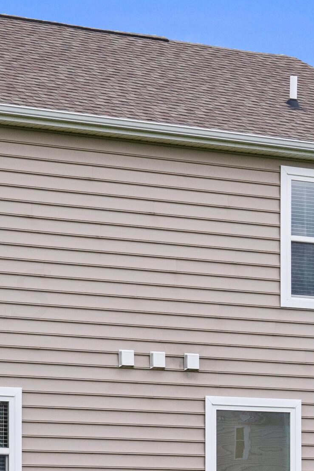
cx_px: -76
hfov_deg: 10.4
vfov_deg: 15.7
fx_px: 1700
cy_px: 294
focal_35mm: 130
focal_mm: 48
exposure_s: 1/320
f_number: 13
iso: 640
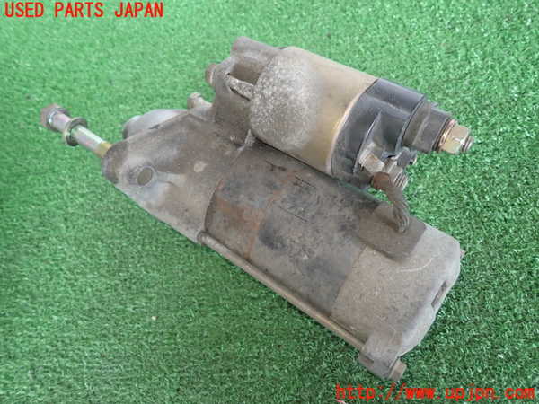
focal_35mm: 25
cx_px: 270
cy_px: 202
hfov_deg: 69.4
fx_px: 389
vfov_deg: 54.9
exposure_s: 1/50
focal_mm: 4.5
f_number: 2
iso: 200
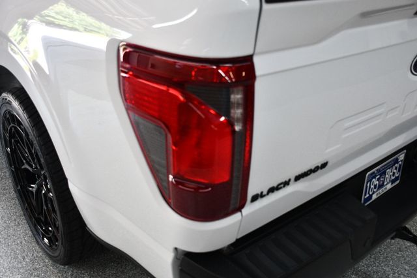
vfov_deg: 38.8
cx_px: 208
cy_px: 139
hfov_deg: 55.8
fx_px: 394
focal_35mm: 34
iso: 1100
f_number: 3.8
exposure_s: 1/125
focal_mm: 23
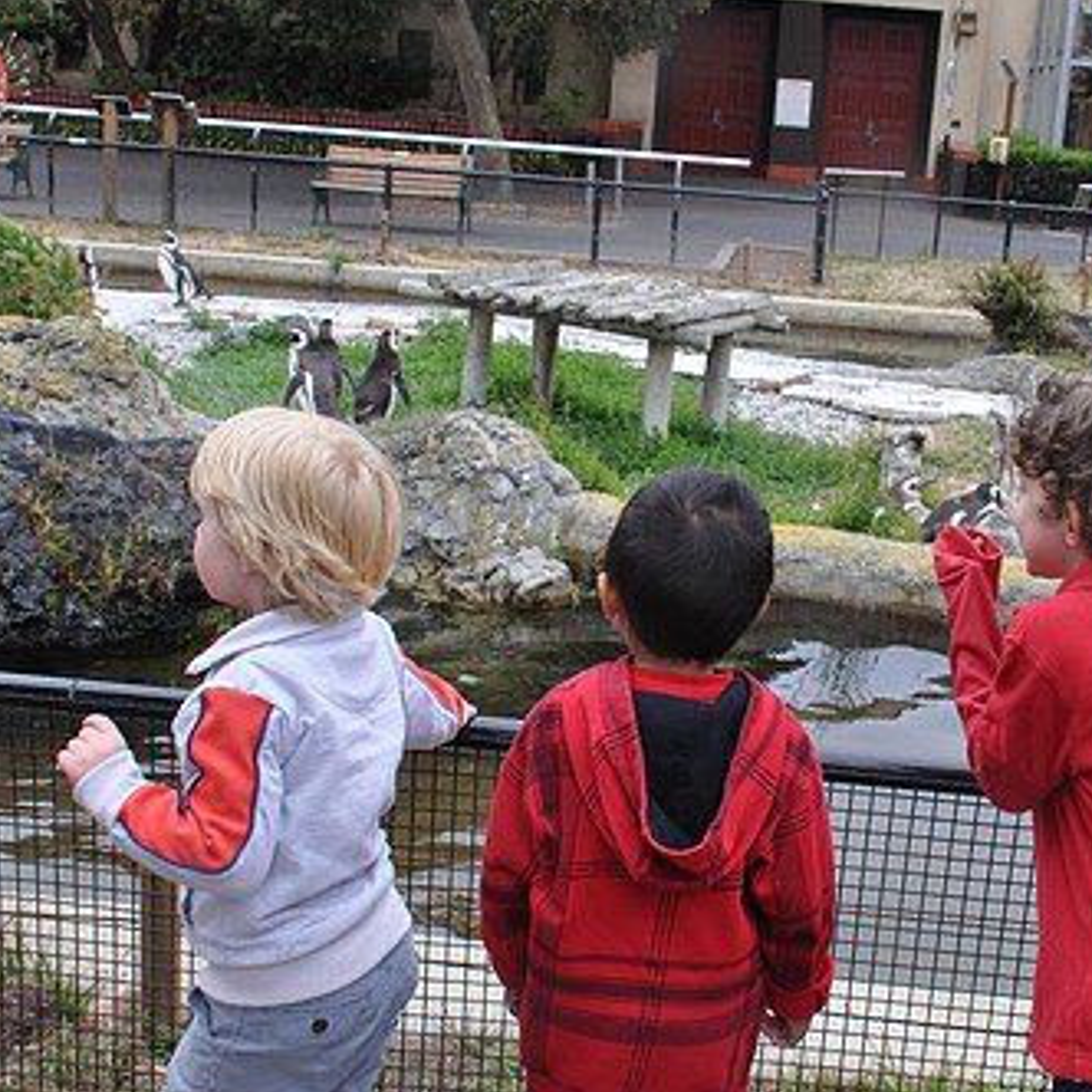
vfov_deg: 34.7
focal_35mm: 49
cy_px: 544
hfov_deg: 34.5
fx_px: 1749
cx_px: 674
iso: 320
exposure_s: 1/320
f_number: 9
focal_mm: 22
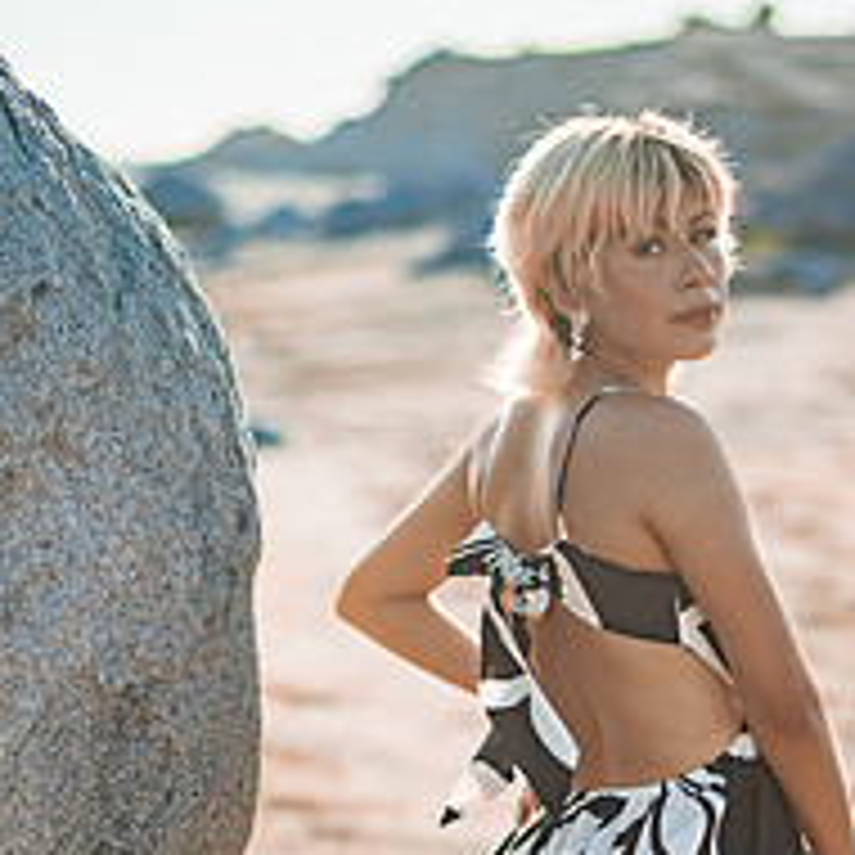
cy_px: 868
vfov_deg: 14.6
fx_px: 3269
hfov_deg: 14.9
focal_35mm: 117
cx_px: 594
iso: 50
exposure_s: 1/8000
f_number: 1.4
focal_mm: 58
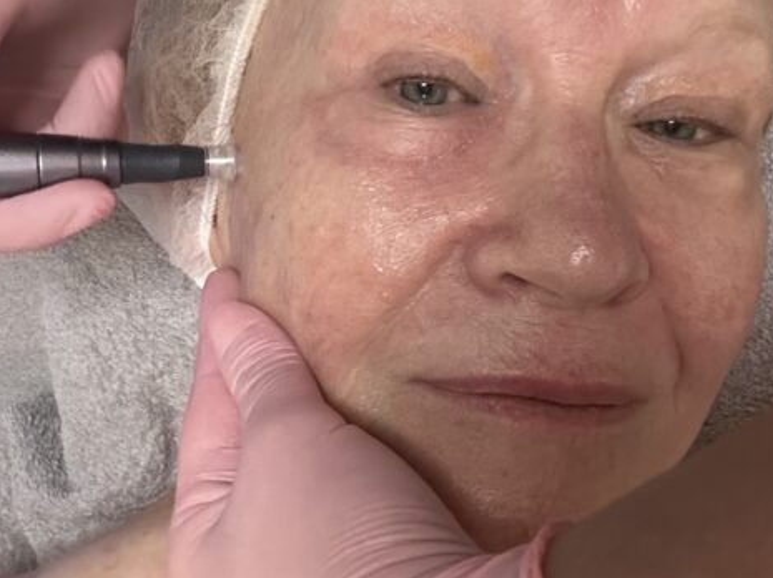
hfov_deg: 58.4
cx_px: 382
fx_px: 692
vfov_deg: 45.4
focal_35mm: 31
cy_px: 296
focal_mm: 2.69
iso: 250
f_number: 1.9
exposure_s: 1/33
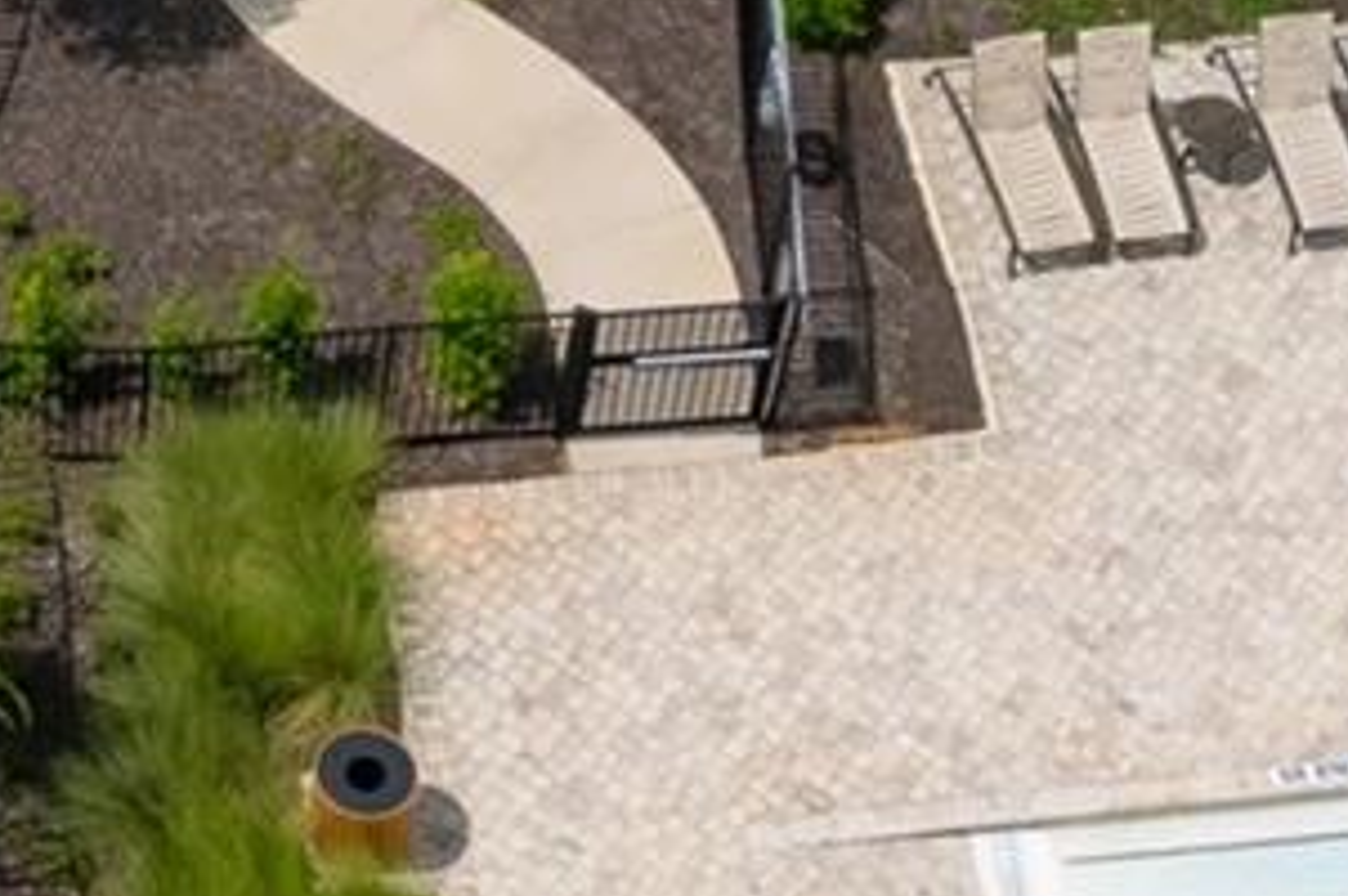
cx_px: -94
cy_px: 199
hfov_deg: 17.0
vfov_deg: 11.6
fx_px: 4376
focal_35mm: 117
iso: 100
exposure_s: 1/160
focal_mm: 8.38
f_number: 2.8
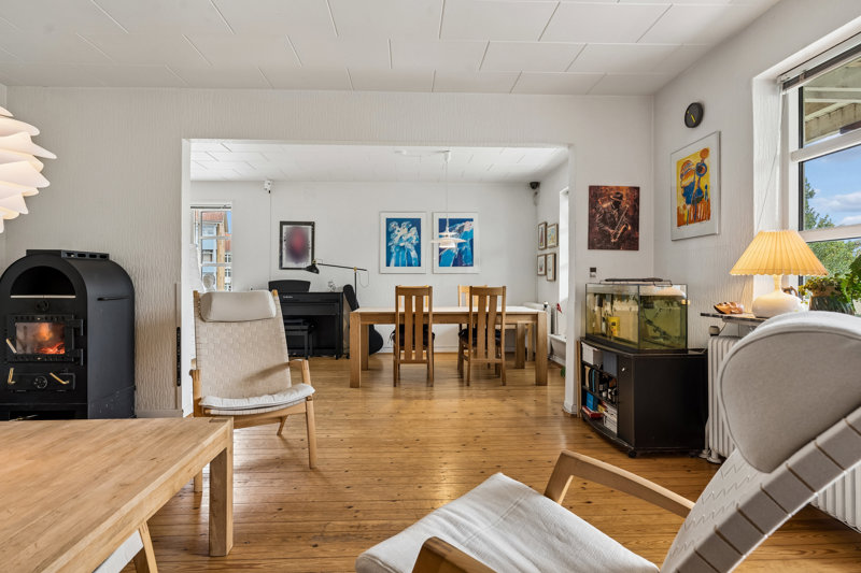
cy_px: 286
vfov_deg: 64.5
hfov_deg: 86.9
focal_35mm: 19
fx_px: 454
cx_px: 430
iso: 200
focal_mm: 19
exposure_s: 1/4
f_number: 8
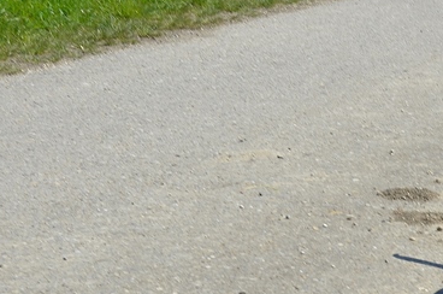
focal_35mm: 142
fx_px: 1744
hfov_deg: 14.2
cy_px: 205
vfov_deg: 9.6
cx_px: 486
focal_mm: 34
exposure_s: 1/250
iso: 100
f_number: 8
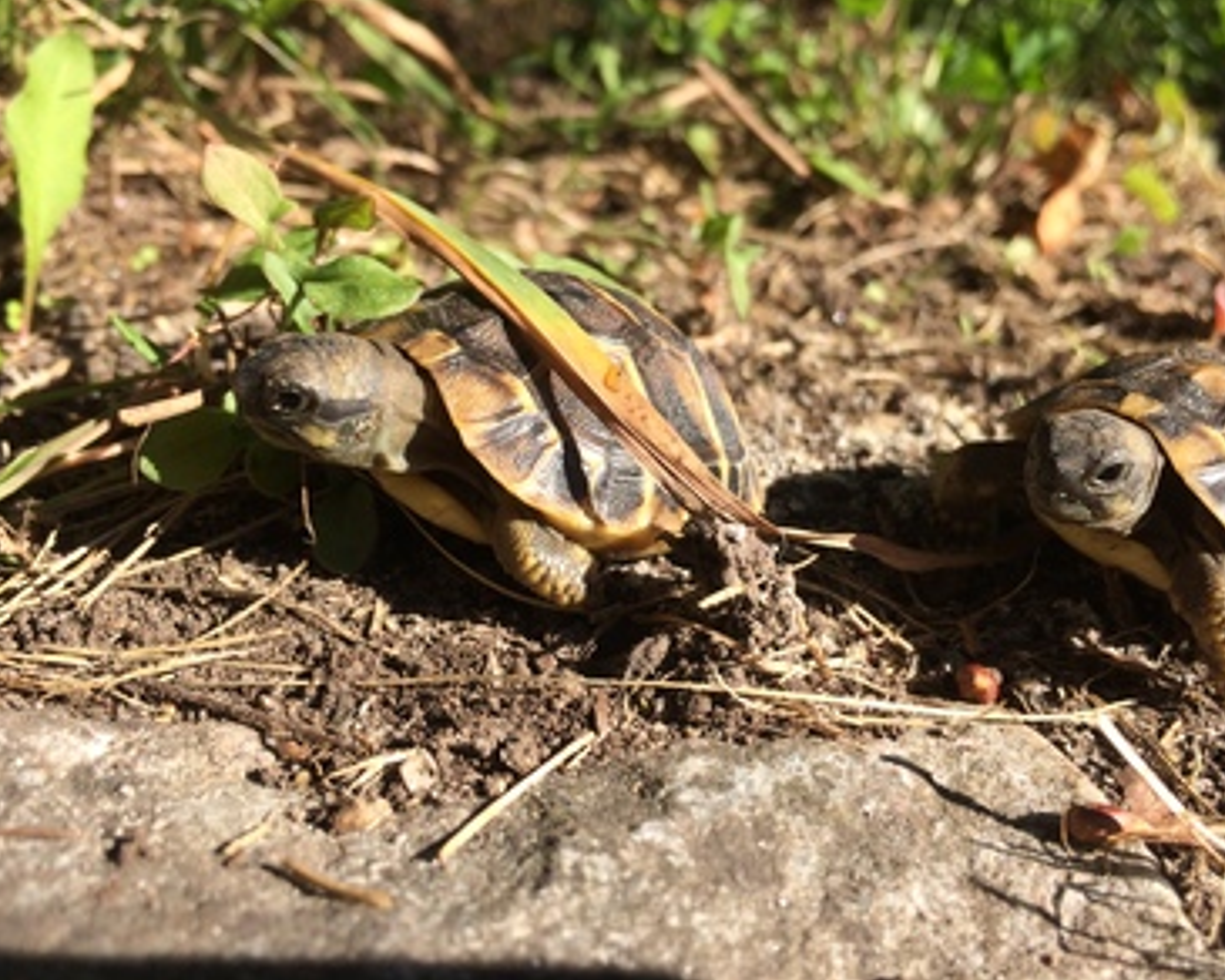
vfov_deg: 47.1
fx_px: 1124
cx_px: 658
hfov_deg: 57.1
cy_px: 480
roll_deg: -2.4
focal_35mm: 31
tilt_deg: -23.0
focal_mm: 4.15
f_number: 2.2
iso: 32
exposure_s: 1/933
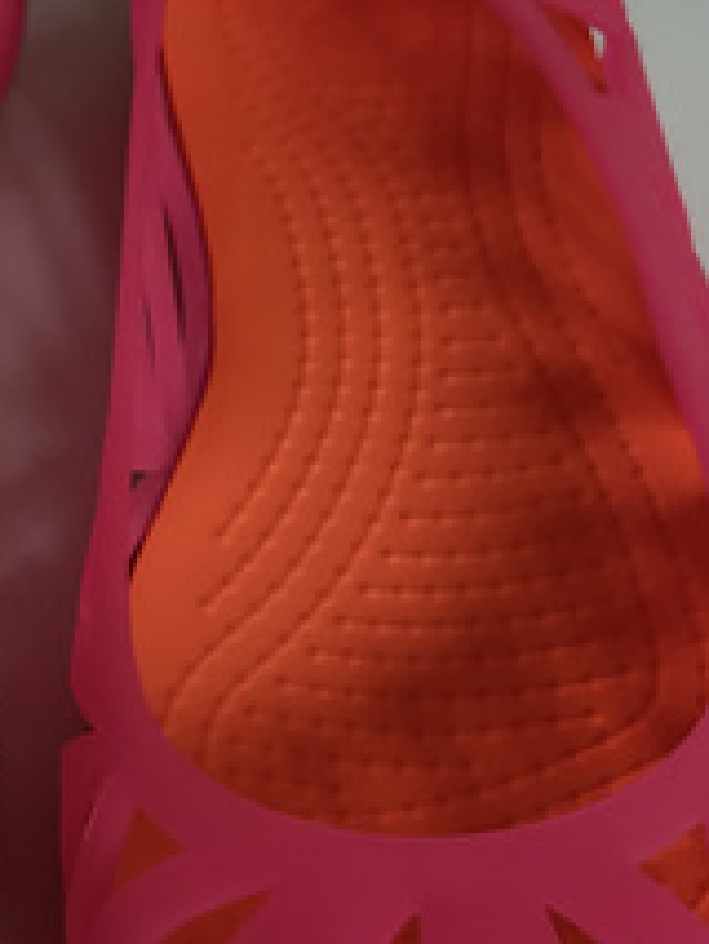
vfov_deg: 31.3
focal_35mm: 61
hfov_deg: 23.5
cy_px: 651
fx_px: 1664
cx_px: 95
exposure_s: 1/30
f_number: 1.6
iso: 800
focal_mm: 5.96
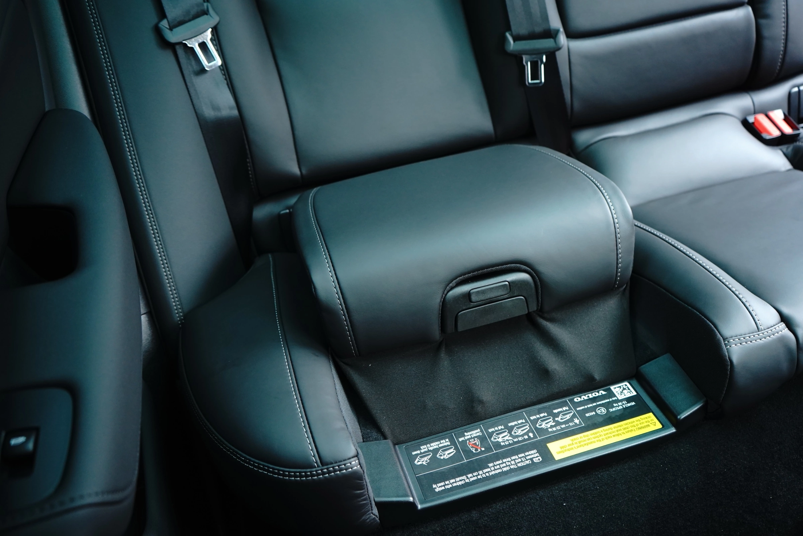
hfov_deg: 55.8
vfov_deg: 38.9
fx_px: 758
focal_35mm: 34
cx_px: 402
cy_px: 268
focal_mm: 34
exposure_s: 1/125
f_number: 4.5
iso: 2000
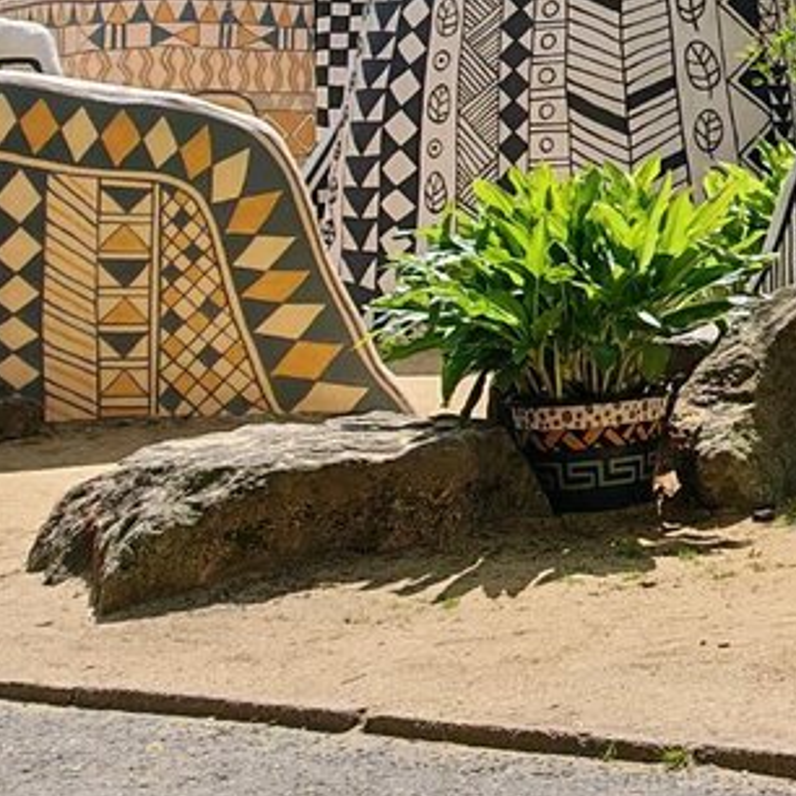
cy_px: -254
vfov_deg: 14.7
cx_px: 1493
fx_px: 2940
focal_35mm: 113
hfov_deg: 13.6
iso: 100
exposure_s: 1/9400
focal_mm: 6.83
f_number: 2
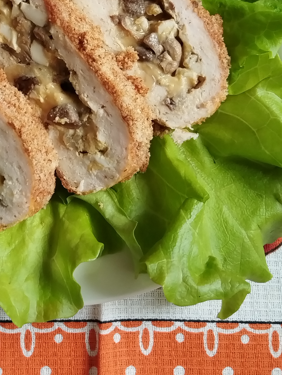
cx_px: 59
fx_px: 576
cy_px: 64
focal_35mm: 53
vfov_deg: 34.8
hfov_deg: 27.0
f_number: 1.9
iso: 405
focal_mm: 4.95
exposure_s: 1/100
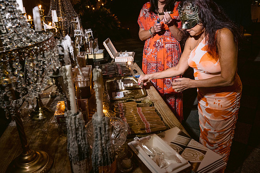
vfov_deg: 46.4
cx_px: 130
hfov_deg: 65.5
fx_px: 202
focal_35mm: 28
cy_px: 86
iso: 800
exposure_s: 1/80
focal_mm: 28
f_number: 5.6
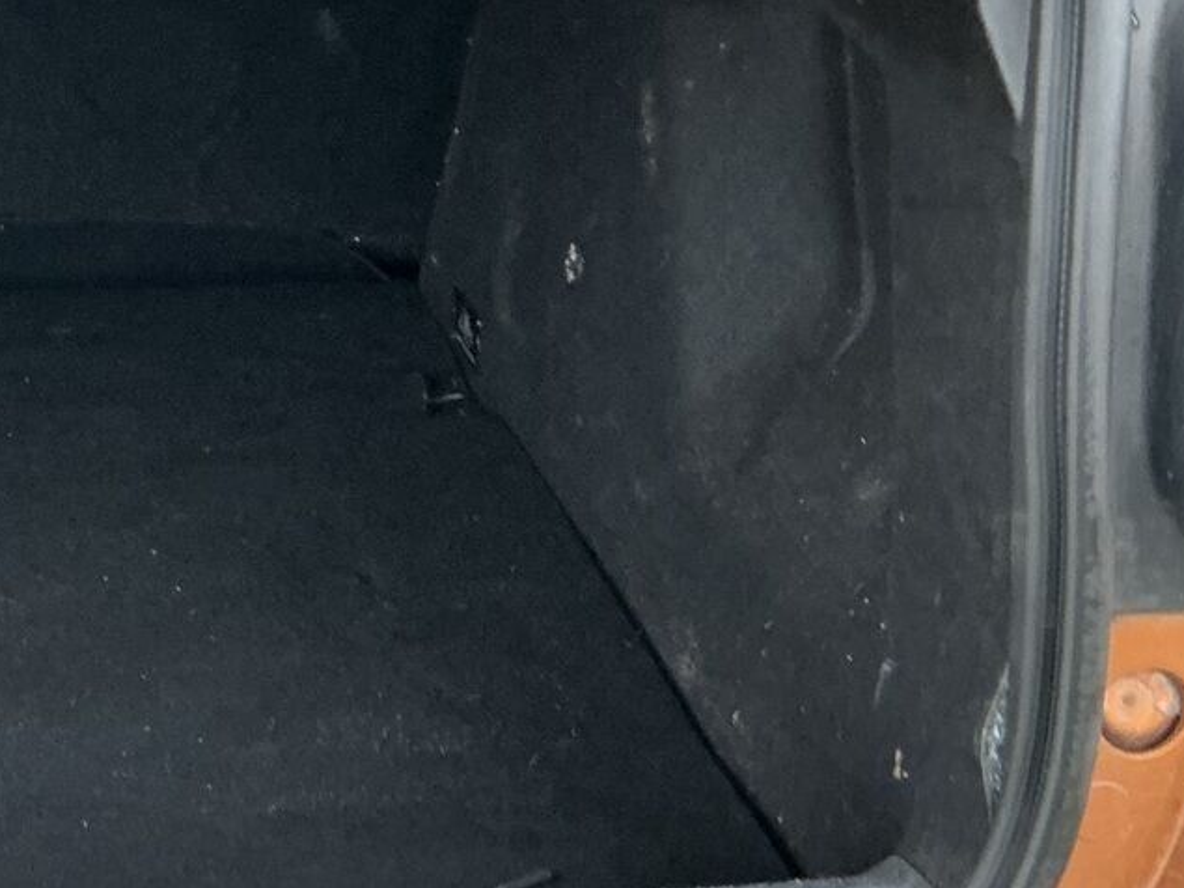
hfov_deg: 23.1
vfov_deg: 18.7
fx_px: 2667
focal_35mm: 78
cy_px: 205
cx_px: -210
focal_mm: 3
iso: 250
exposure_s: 1/40
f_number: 1.8
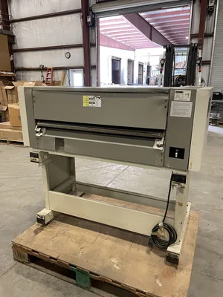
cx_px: 112
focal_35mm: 26
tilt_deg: -14.5
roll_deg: -0.5
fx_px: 223
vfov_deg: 67.3
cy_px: 148
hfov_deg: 53.1
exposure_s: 1/60
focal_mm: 4.2
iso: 200
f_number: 1.6
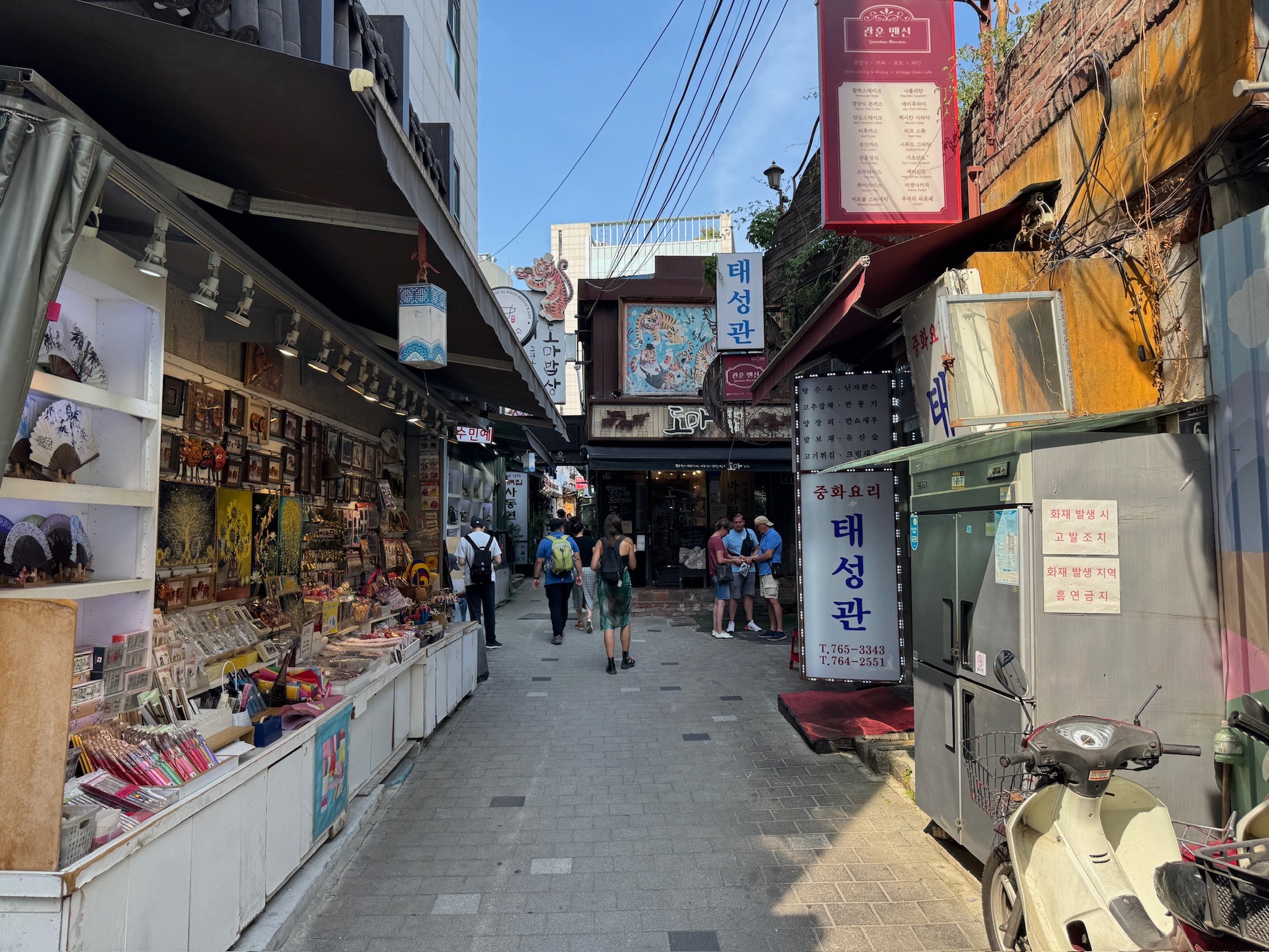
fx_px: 880
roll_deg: +0.9
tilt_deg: +4.1
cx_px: 634
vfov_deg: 56.8
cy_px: 476
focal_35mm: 24
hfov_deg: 71.6
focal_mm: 6.76
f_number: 1.78
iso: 80
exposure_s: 1/1112
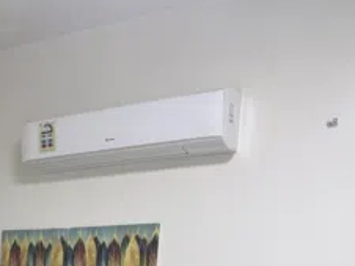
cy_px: 365
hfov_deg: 26.1
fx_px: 697
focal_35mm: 68
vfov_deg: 19.5
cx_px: -49
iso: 160
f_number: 1.78
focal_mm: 6.76
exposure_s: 1/100
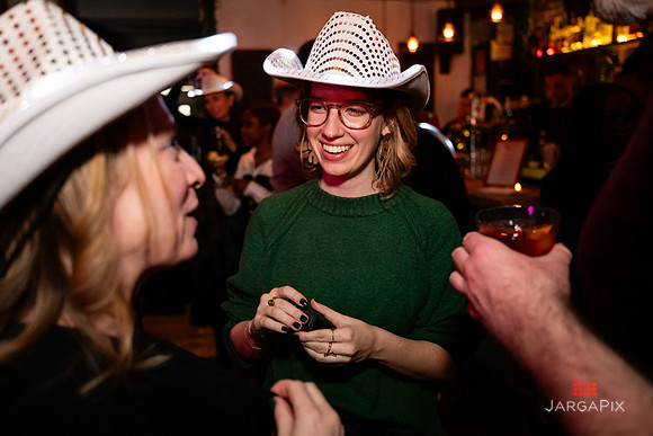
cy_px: 218
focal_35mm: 32
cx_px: 326
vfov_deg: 41.6
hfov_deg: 59.3
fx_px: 573
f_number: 2.8
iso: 3200
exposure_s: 1/125
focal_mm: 30
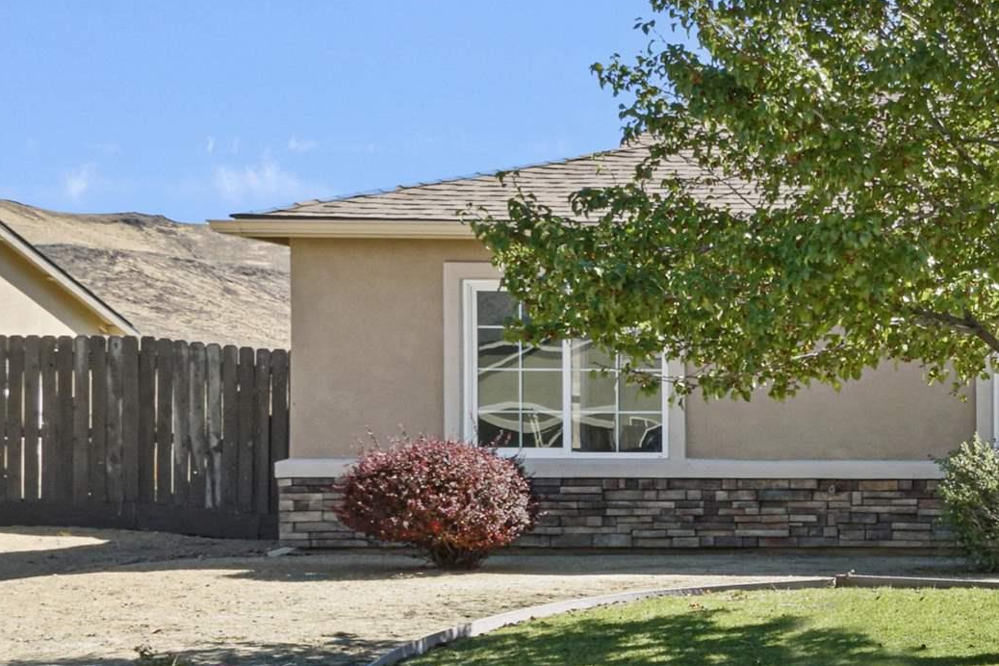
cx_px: 1427
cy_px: 510
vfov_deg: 17.9
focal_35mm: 75
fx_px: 2094
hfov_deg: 22.7
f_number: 20
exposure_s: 1/60
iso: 1000
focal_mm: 17
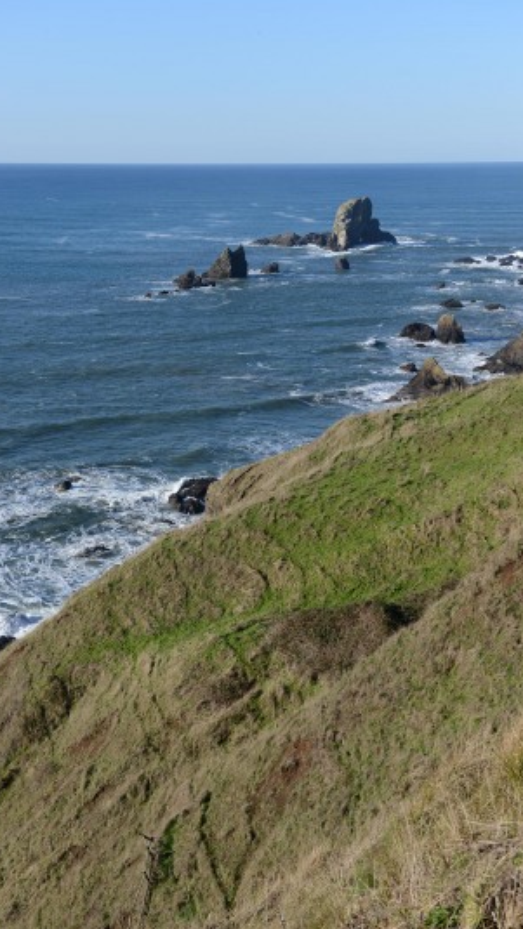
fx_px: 1356
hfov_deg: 21.8
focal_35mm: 55
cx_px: 264
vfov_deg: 37.8
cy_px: 465
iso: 250
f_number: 7.1
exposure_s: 1/800
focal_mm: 52
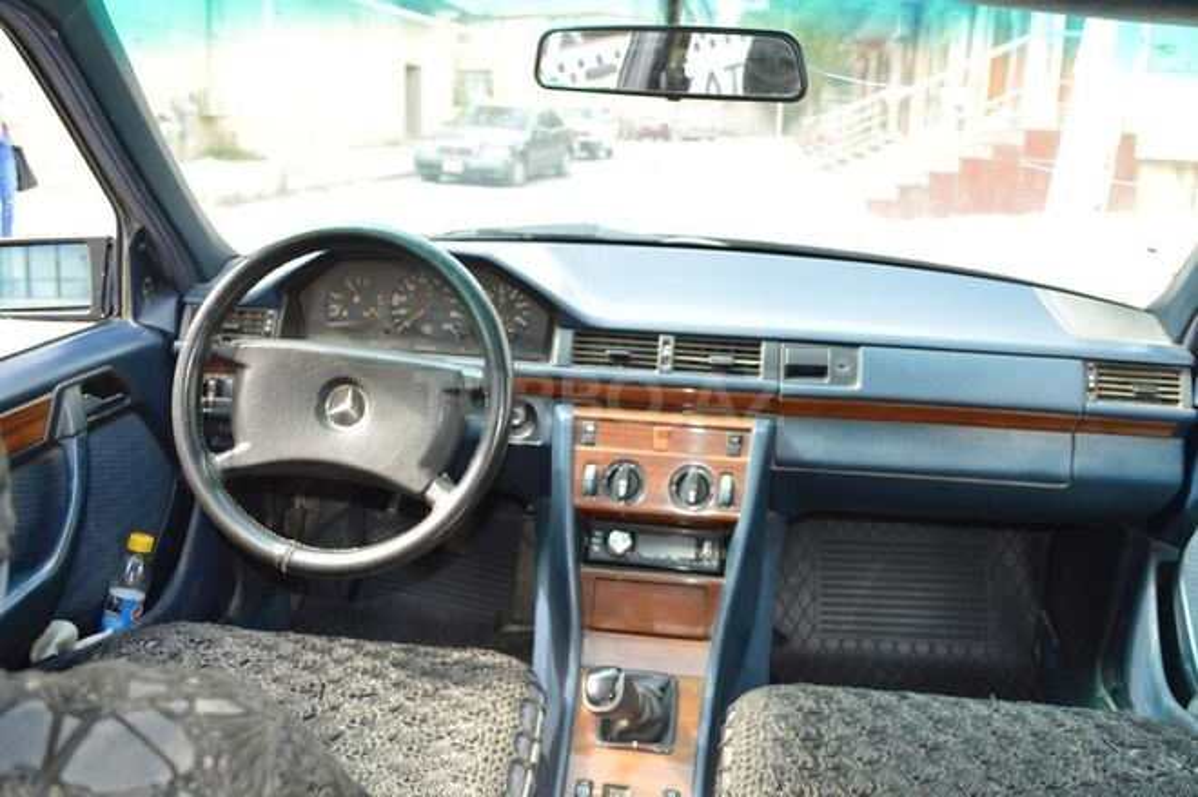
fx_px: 898
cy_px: 398
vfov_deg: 47.9
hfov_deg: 67.4
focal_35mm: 27
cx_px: 599
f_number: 4
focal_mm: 18
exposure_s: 1/125
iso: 400
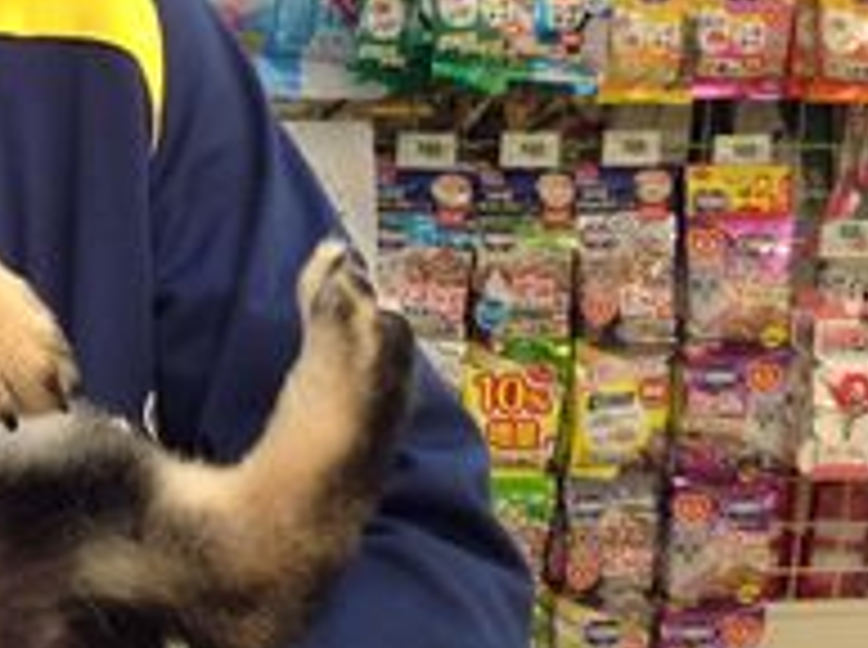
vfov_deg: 13.5
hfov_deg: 17.3
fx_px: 2728
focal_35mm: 109
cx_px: -139
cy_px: 104
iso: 50
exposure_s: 1/24
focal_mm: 4.28
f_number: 2.4
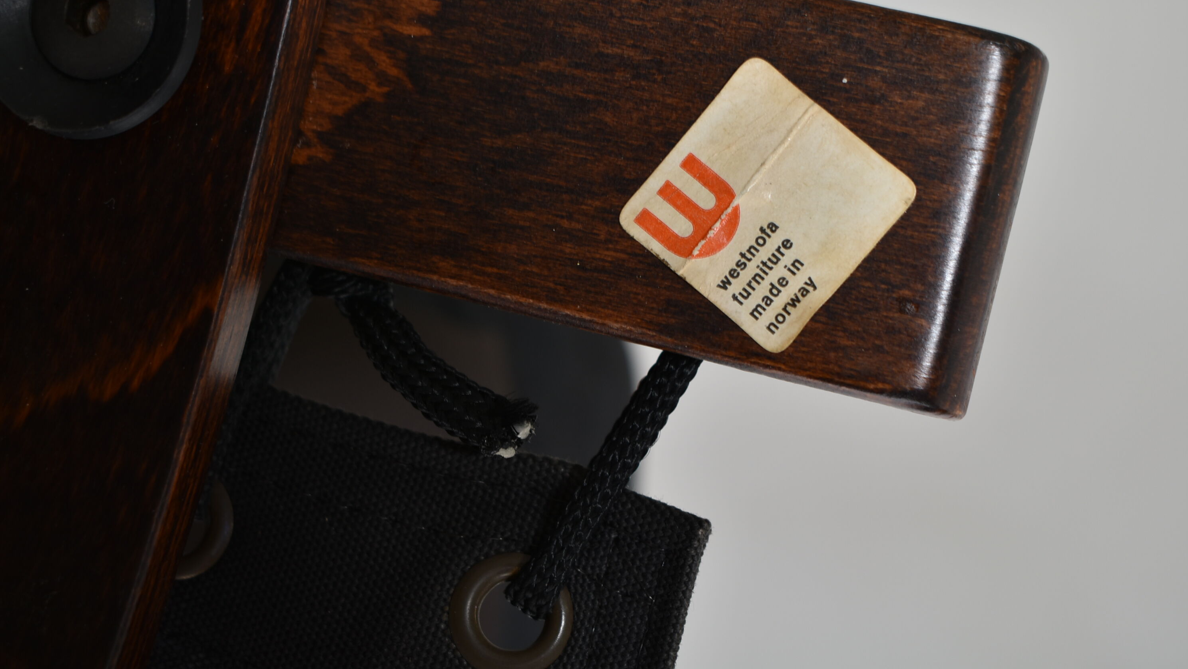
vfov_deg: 21.1
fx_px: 1796
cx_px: 598
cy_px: 294
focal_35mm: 57
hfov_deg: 36.6
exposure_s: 1/160
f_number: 6.3
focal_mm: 36
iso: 100
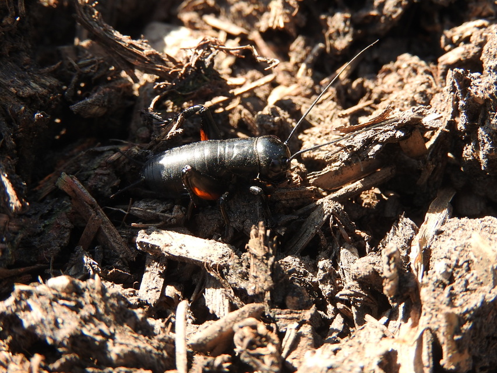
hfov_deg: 38.2
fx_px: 718
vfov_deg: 29.1
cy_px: 186
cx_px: 248
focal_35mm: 50
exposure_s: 1/160
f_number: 4
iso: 100
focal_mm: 9
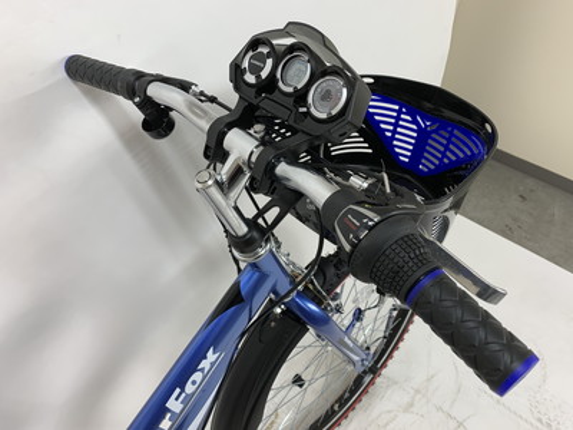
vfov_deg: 53.1
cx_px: 286
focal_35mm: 26
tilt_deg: -45.1
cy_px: 215
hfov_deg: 67.3
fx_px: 430
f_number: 1.8
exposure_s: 1/120
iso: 50
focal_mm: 4.25
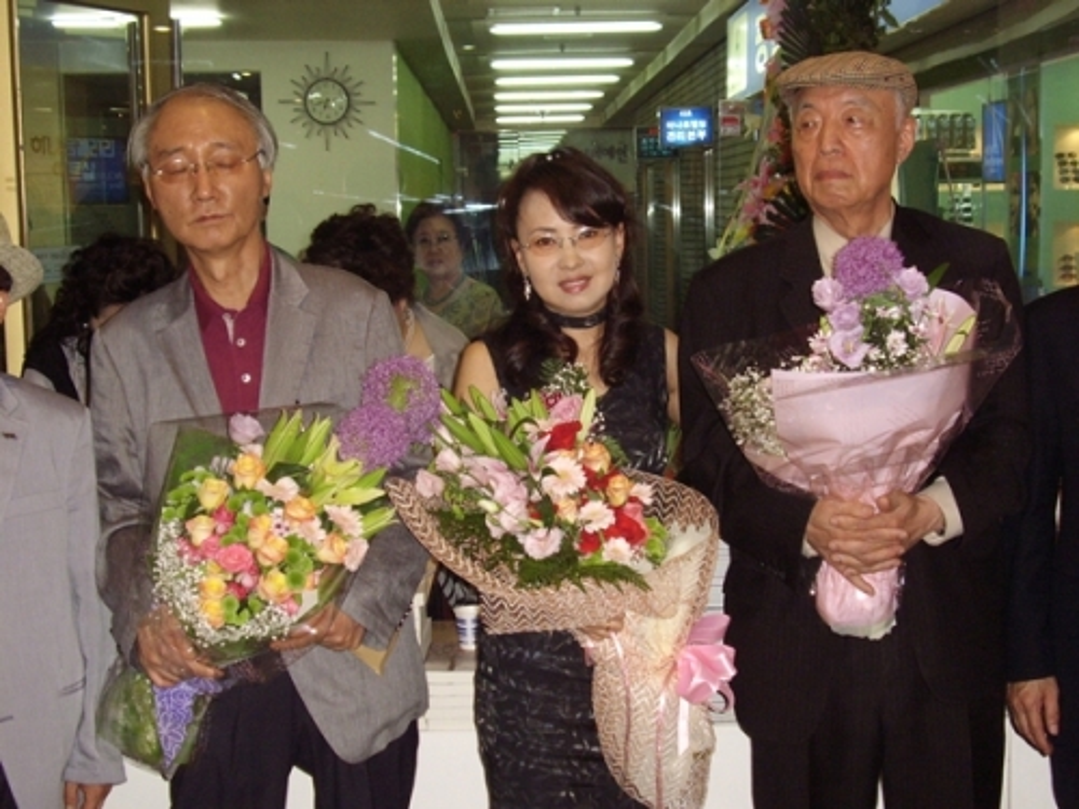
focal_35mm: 44
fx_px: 1372
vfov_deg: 32.9
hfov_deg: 42.9
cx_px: 540
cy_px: 404
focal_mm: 8.4
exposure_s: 1/60
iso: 200
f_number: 3.4
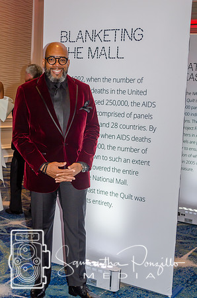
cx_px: 98
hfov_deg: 25.6
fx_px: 433
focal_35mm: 52
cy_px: 149
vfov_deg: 37.9
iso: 640
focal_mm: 35
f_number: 5
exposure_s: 1/60
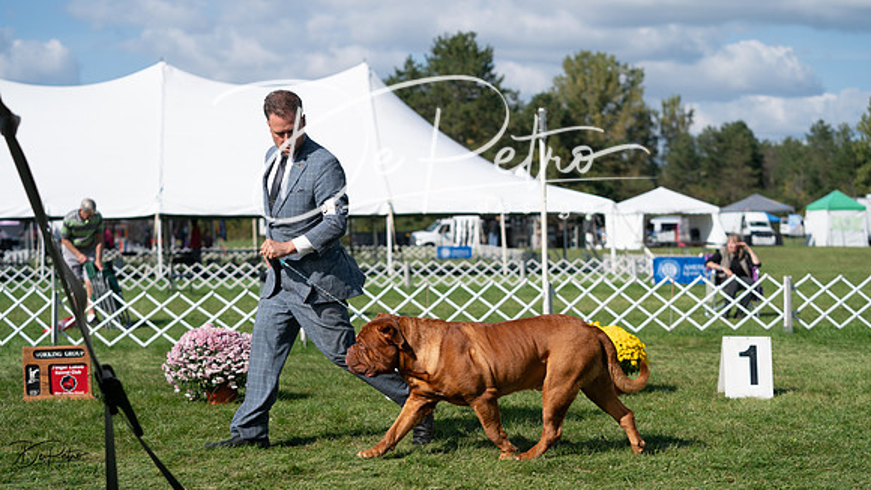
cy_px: 245
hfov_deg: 28.9
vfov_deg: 16.5
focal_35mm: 73
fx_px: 1693
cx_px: 436
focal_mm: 70
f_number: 3.5
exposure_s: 1/1600
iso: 100
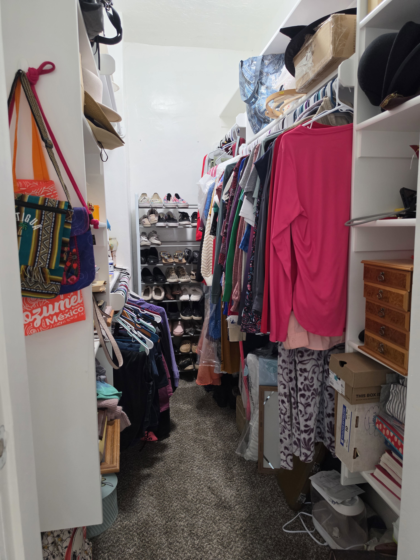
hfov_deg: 58.9
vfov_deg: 73.9
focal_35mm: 23
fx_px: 372
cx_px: 210
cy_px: 280
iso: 200
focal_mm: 6.5
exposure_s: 1/120
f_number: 1.4
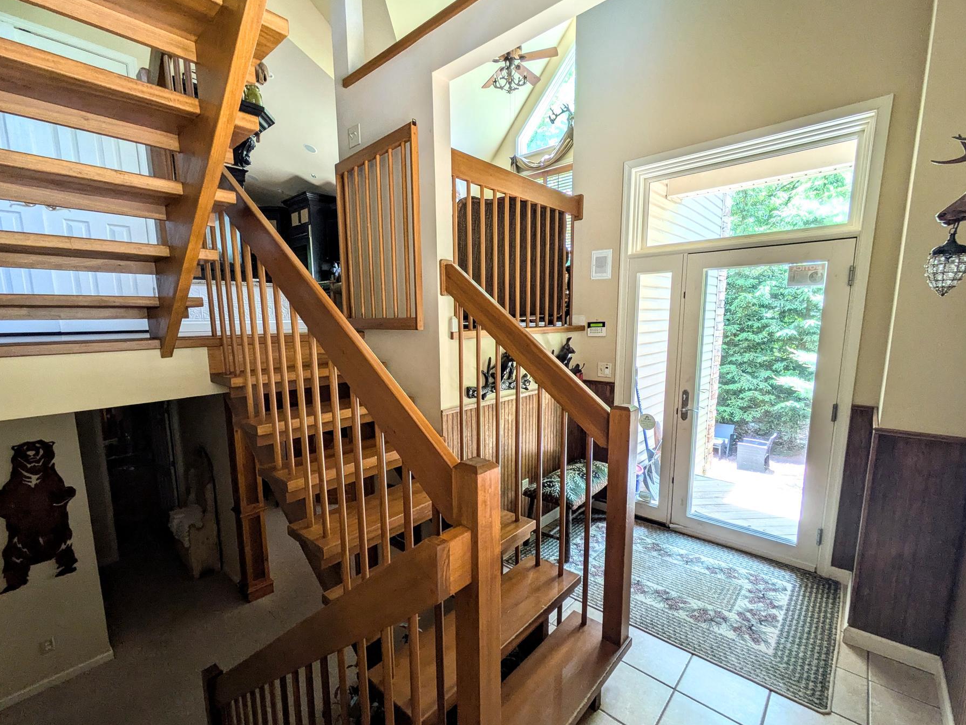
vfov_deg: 78.0
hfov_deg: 94.5
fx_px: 447
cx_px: 470
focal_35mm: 16
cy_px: 385
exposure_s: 1/30
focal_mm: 1.83
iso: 45
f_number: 2.2
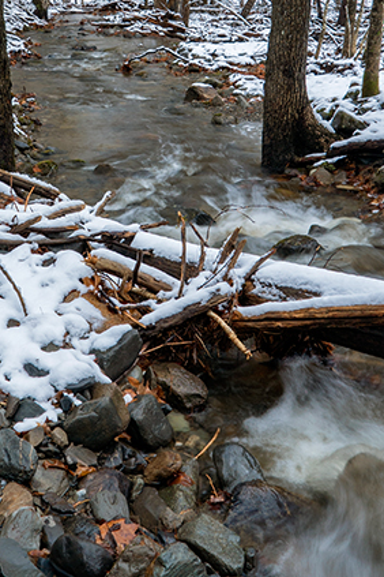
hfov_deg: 26.2
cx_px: 110
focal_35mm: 51
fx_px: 816
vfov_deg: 37.7
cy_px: 127
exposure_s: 1/2.5
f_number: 11
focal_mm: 24
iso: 100
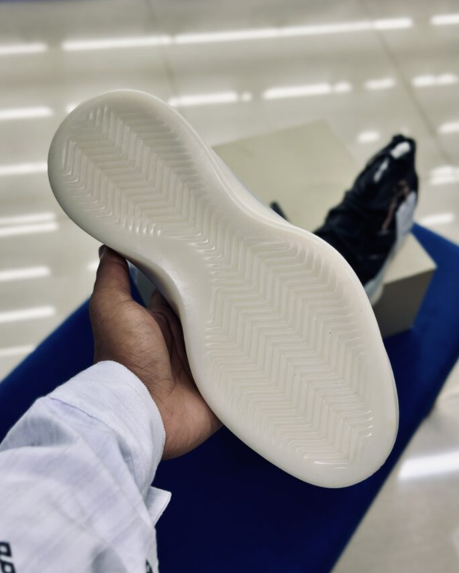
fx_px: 866
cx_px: 230
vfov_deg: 36.6
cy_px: 288
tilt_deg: -50.3
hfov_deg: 29.7
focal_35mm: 51
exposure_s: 1/153
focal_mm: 6.86
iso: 64
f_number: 1.78
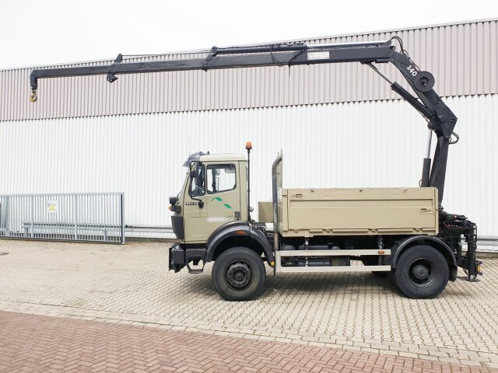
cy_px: 186
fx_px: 374
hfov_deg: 67.3
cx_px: 249
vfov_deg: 53.1
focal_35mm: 26
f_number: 2.4
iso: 50
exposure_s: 1/1042
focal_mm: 4.3
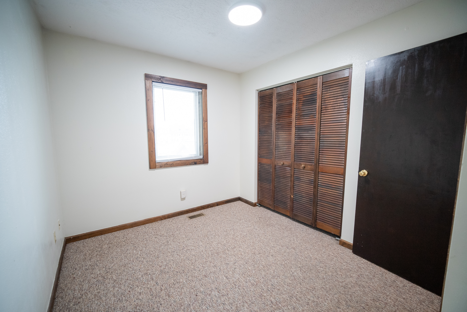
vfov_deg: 81.3
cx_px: 234
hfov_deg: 104.2
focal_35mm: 14
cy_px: 156
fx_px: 182
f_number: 4
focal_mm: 14
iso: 1000
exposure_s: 1/30
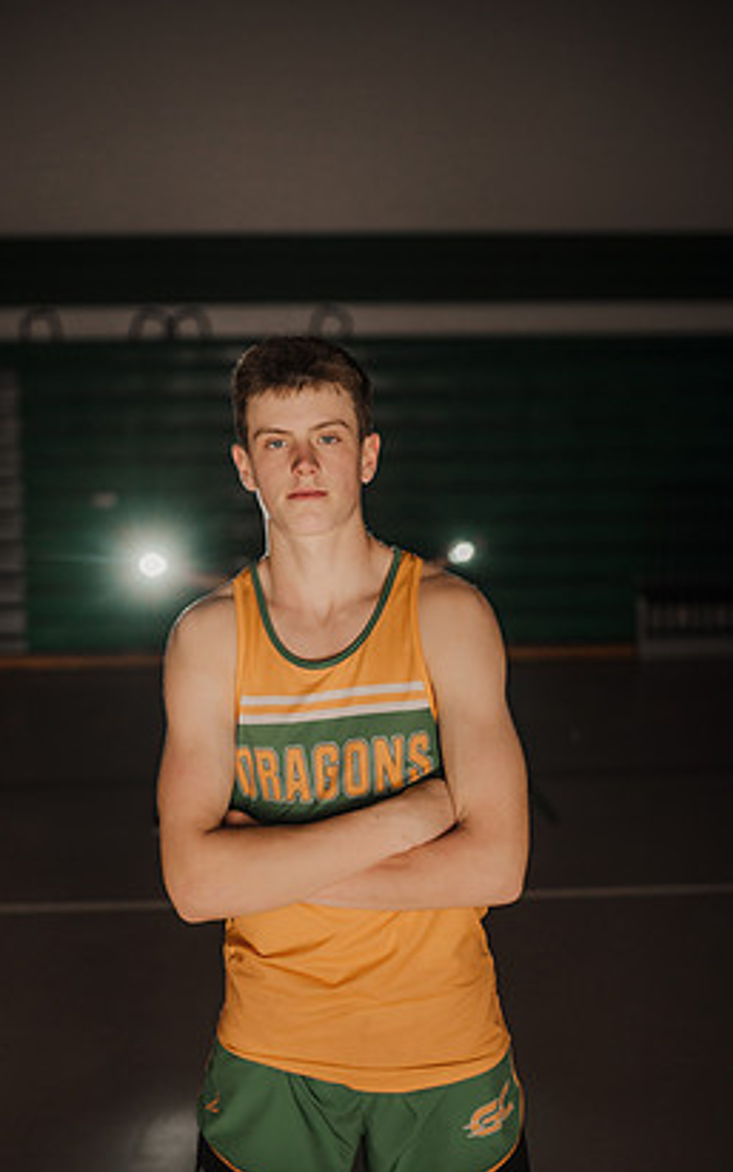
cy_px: 636
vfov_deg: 50.3
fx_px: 1246
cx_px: 327
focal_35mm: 39
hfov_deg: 32.7
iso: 500
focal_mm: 35
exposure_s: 1/125
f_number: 2.2
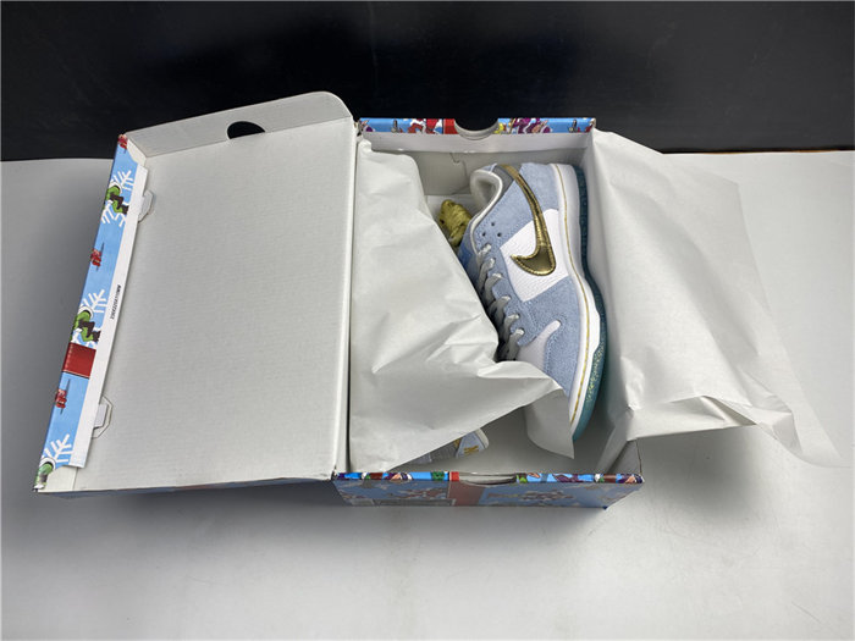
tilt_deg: -61.4
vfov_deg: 53.1
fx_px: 642
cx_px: 428
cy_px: 320
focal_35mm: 26
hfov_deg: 67.3
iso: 32
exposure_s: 1/122
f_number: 1.8
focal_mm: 4.25
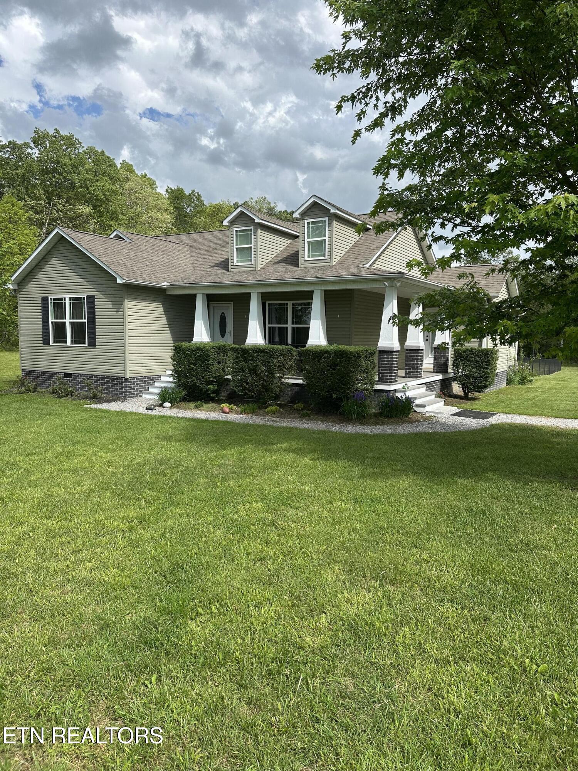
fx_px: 534
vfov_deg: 71.6
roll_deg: +0.8
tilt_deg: -5.2
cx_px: 289
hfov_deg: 56.8
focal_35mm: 24
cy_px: 386
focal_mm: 6.86
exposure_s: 1/3717
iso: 80
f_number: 1.78
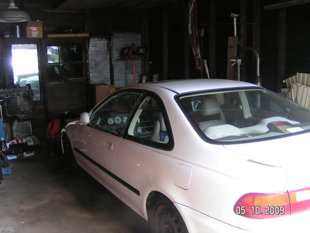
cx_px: 155
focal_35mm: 38
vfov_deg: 37.7
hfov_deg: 49.0
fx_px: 340
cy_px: 116
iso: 100
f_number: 2.8
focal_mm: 5.8
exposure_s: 1/50
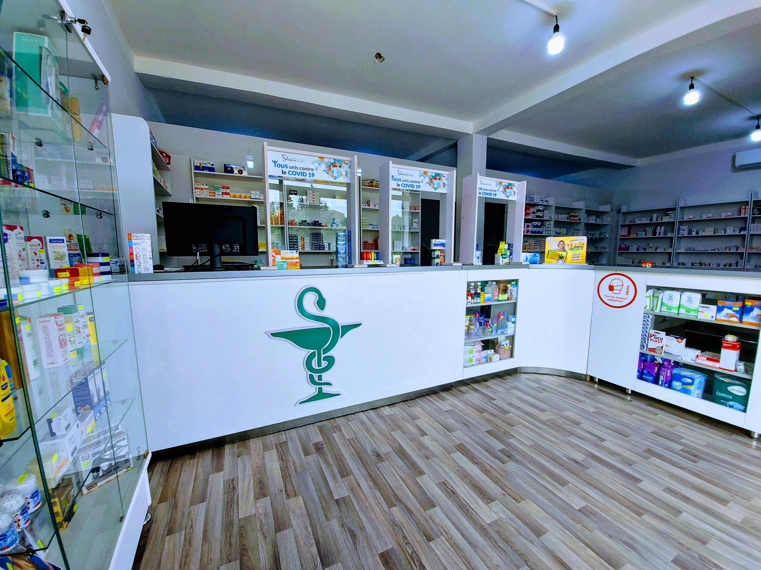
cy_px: 285
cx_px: 380
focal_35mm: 13
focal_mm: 1.74
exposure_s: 1/292
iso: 50
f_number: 2.2
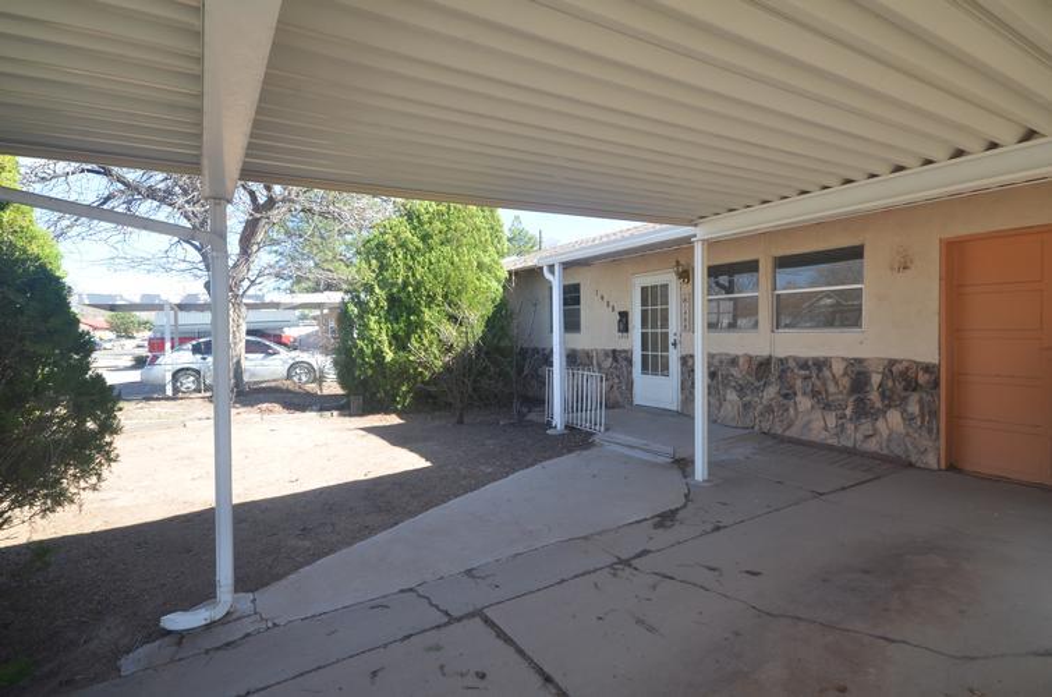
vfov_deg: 67.1
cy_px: 348
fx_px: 525
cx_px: 526
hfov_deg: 90.1
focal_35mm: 18
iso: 160
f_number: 10
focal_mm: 12
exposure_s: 1/50
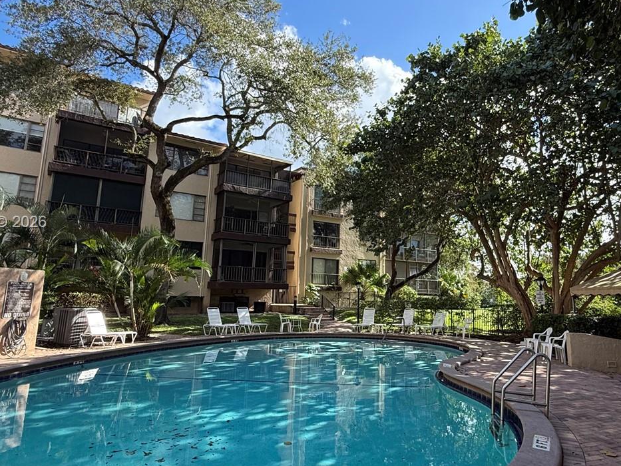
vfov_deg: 56.8
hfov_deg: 70.9
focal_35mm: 24
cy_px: 223
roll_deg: -0.6
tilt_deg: +10.5
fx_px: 431
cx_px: 372
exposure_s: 1/554
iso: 64
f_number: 2.2
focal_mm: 2.22
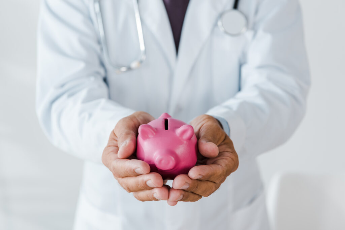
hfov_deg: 28.8
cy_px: 115
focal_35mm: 70
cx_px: 172
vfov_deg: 19.5
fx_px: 671
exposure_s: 1/160
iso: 125
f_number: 5
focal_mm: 70
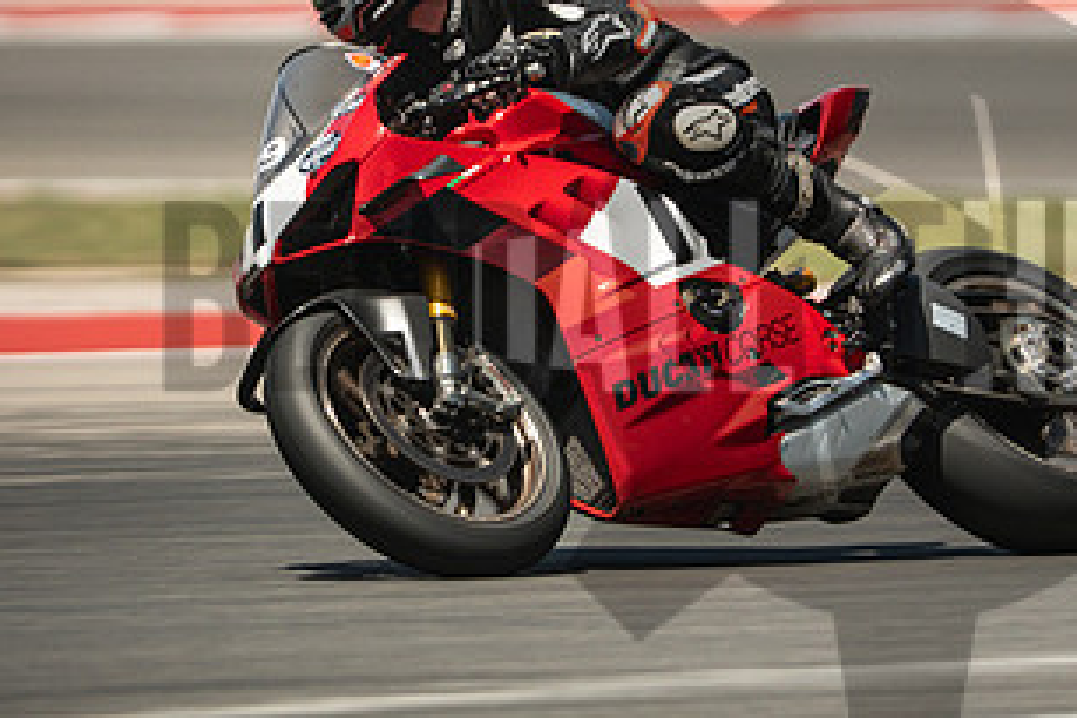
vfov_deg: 1.7
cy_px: 301
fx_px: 23782
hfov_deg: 2.6
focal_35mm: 795
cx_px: 905
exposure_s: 1/400
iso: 500
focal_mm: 280
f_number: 2.8
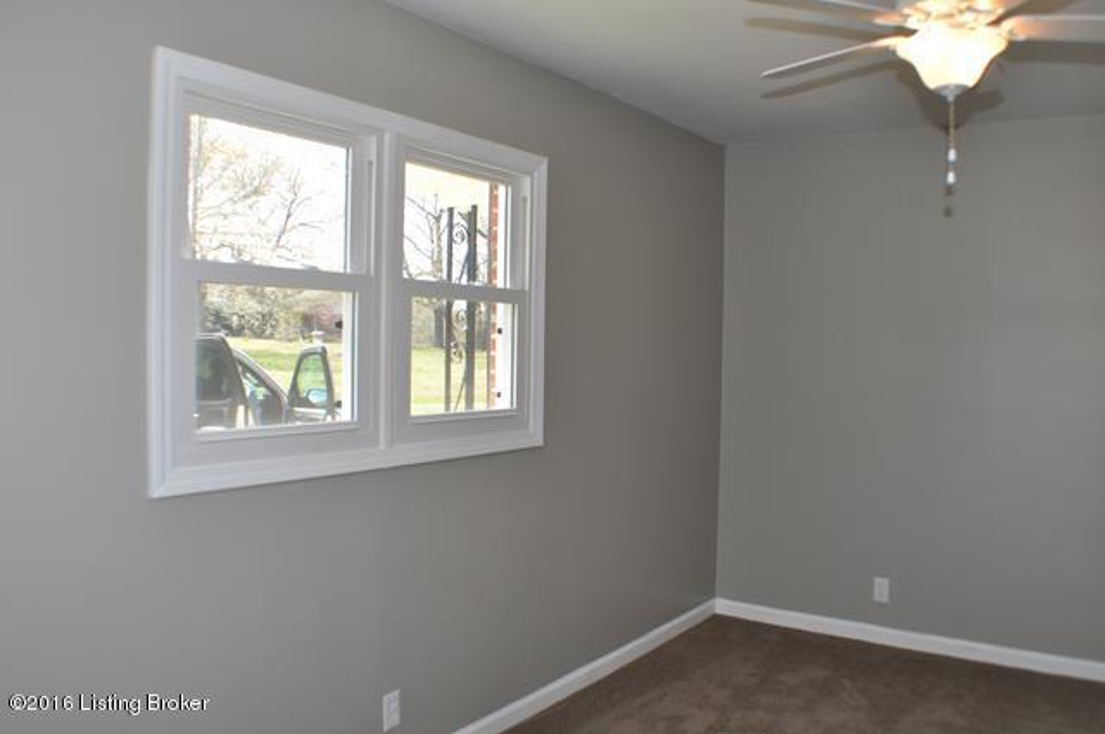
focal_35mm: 36
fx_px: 1104
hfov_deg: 53.2
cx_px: 552
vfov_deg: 36.8
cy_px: 367
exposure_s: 1/125
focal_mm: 24
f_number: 5.6
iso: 400
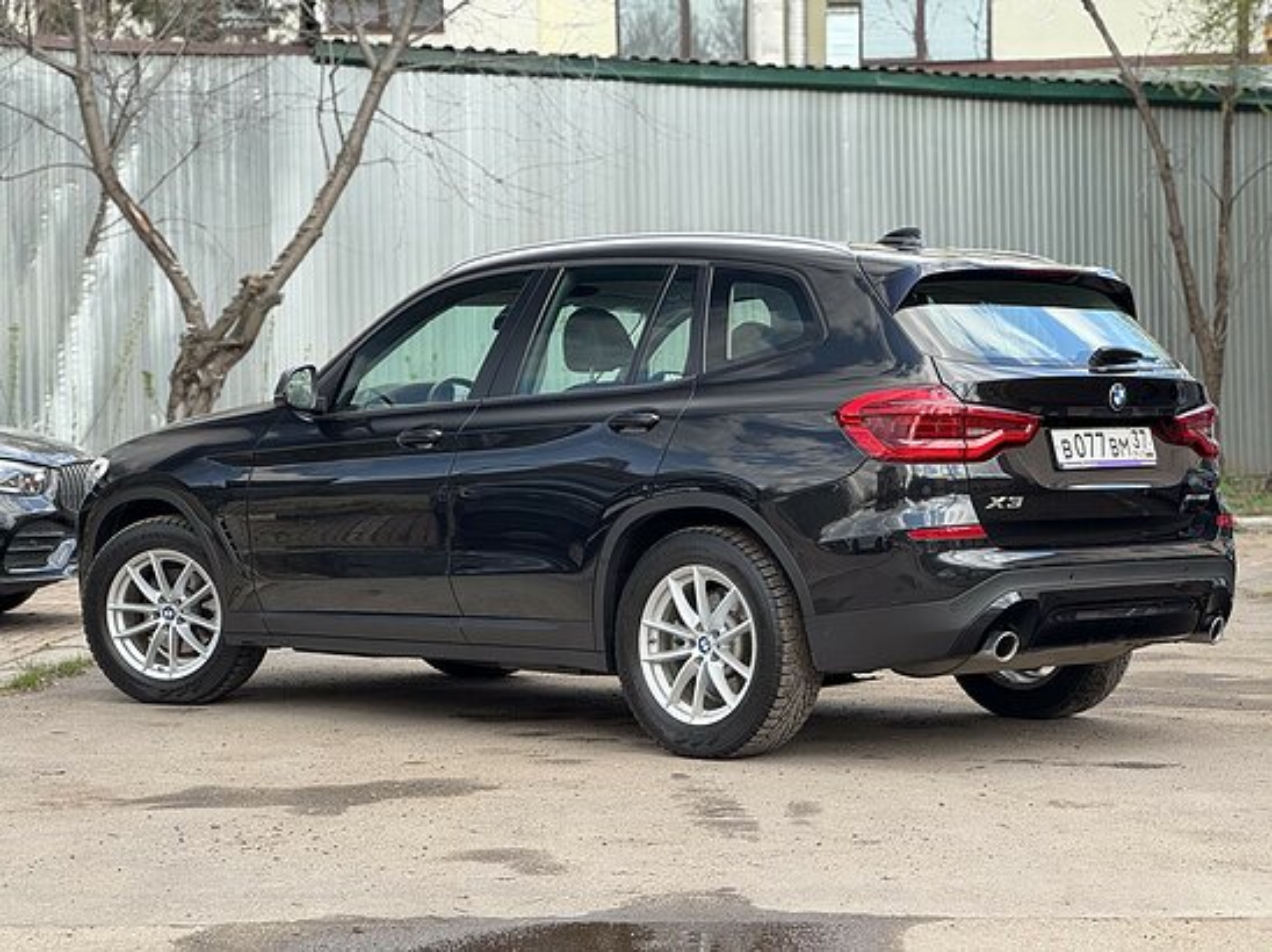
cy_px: 476
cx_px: 636
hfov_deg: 25.4
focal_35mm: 77
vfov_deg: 19.1
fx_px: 2827
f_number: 2.8
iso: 80
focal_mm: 9
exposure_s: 1/99
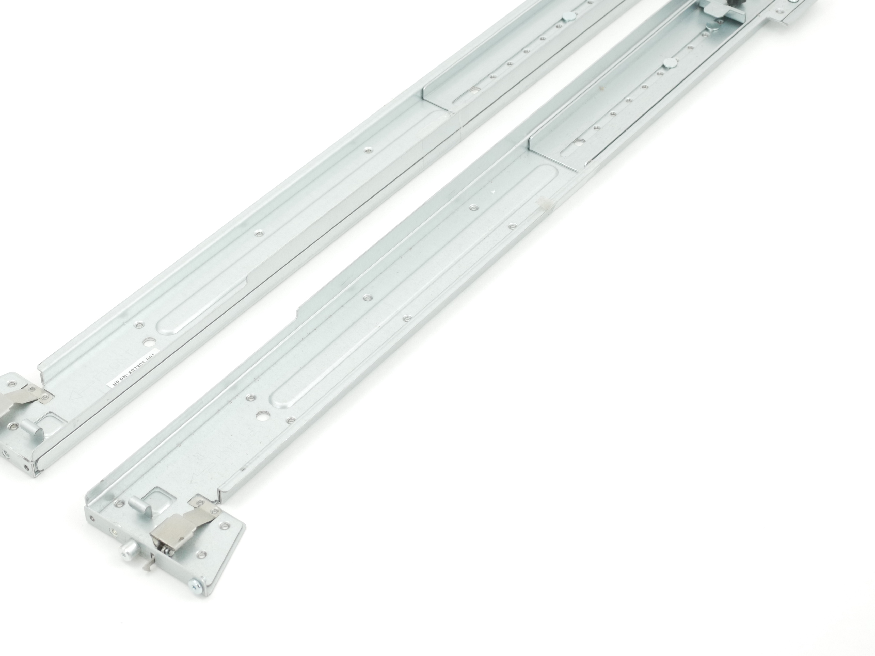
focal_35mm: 80
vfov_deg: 18.4
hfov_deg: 24.4
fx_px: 2022
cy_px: 221
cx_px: 337
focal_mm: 30
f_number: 5.6
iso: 800
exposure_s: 1/100
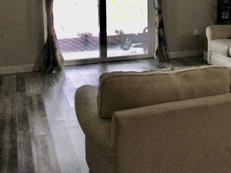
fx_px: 367
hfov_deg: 34.2
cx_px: 174
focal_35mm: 55
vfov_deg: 25.9
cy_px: 26
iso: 32
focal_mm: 3.3
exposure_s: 1/30
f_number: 2.4
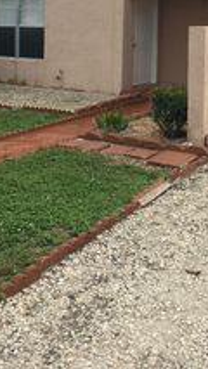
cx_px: 175
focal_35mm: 74
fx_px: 725
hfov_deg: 16.2
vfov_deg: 27.7
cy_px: 46
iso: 25
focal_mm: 4.15
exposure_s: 1/657
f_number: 2.2
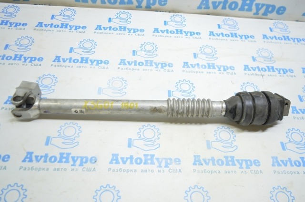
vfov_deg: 39.9
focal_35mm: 33
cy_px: 101
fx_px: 279
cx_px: 152
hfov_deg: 57.3
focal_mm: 22
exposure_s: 1/40
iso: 400
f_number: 3.8
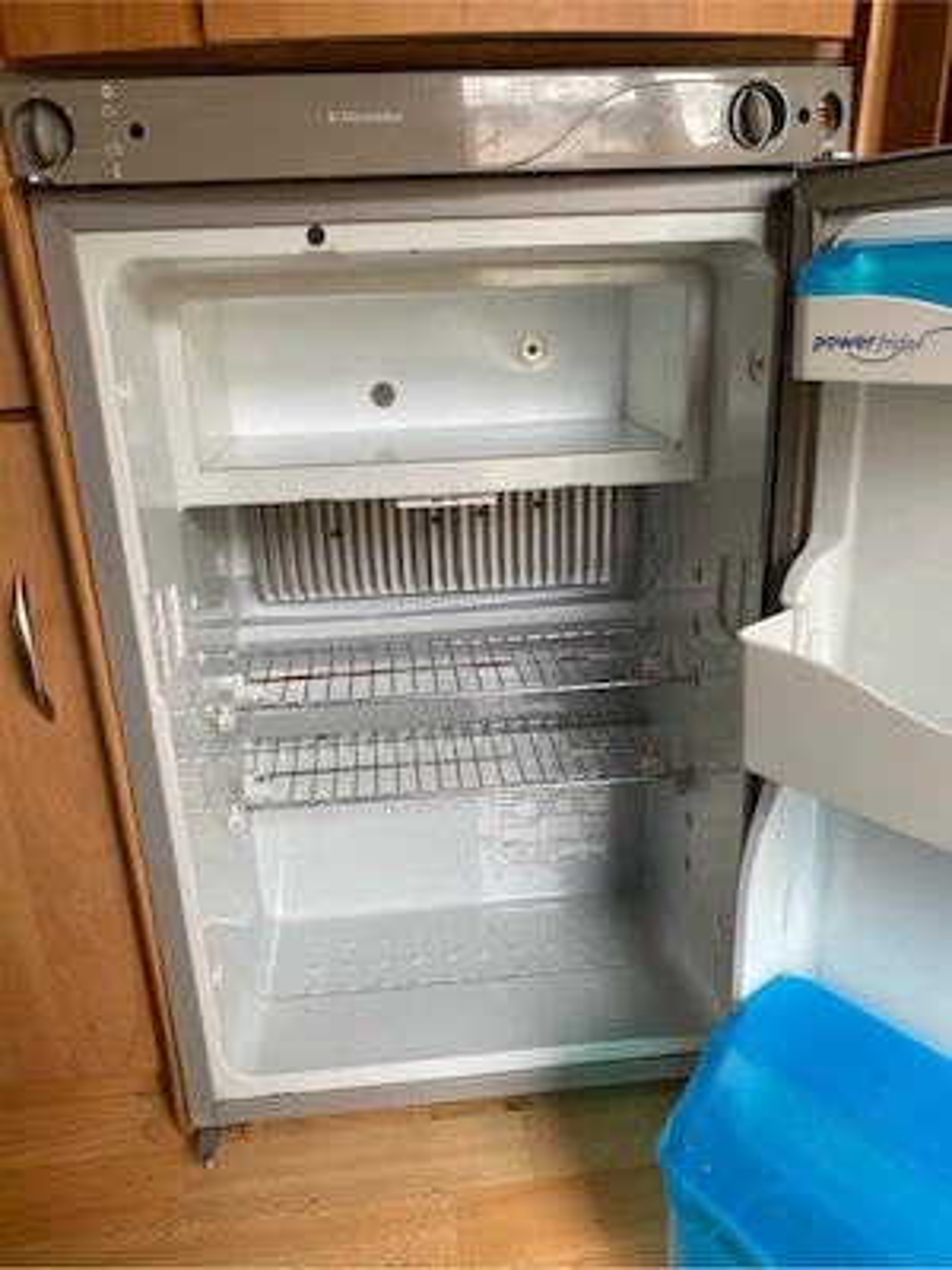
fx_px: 953
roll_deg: +1.7
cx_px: 476
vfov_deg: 67.3
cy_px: 635
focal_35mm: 26
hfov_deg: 53.1
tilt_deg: -23.1
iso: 125
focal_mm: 4.25
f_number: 1.8
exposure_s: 1/105
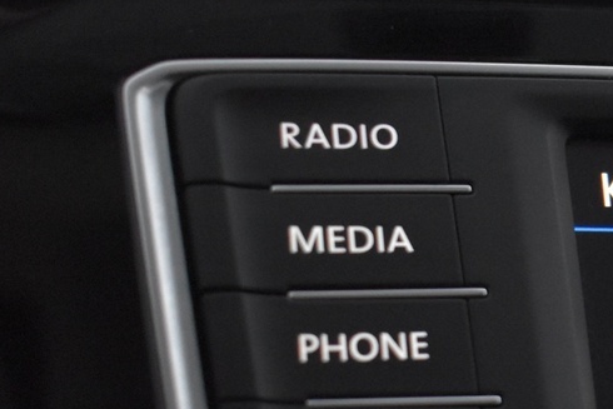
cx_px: 983
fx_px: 2197
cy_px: 393
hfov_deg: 14.5
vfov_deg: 10.6
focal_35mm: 129
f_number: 4
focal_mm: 26
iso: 2500
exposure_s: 1/60
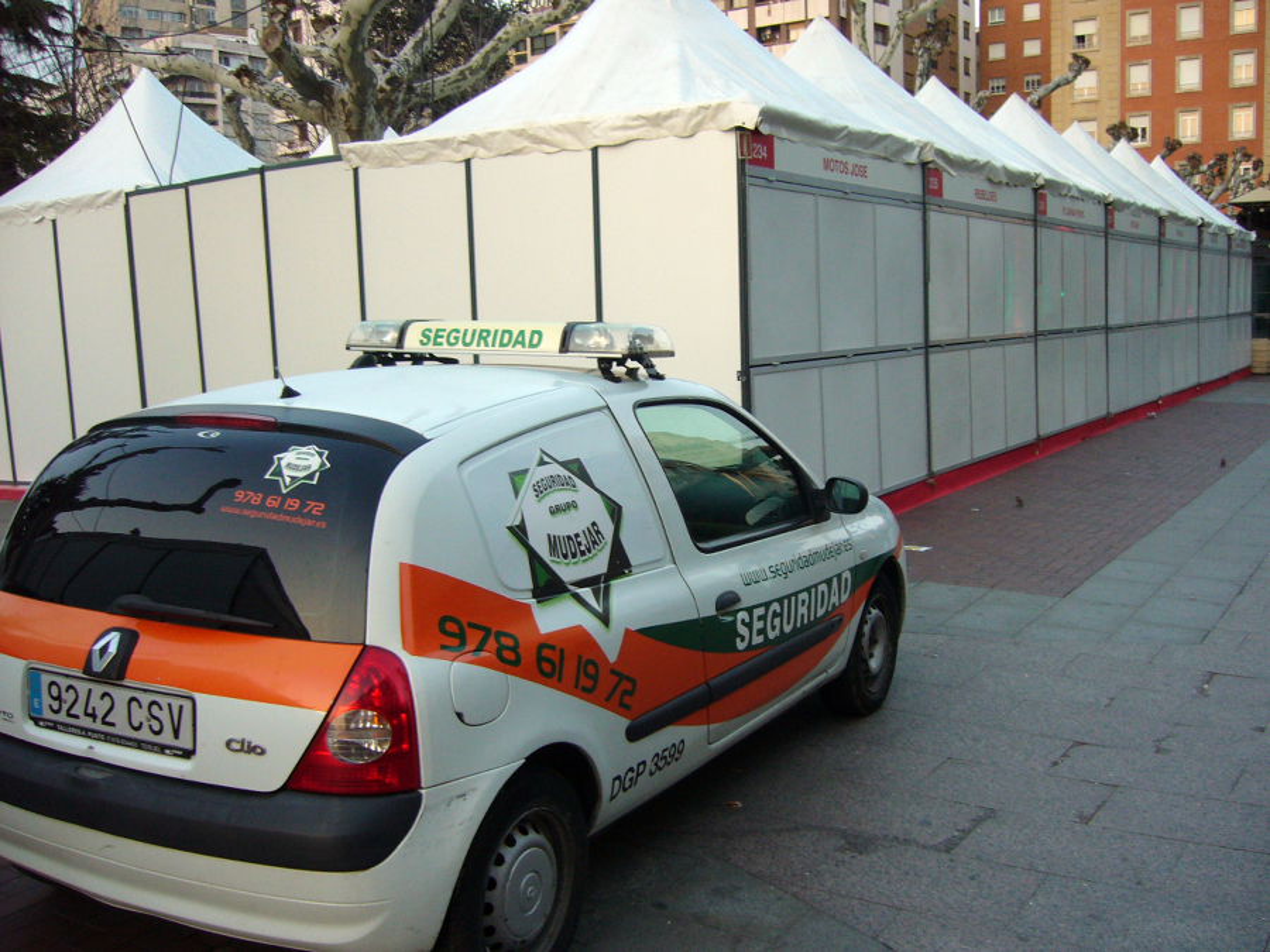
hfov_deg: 52.6
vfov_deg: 40.7
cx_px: 635
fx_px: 1284
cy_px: 476
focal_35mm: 35
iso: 100
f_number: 2.8
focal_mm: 5.8
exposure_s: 1/60
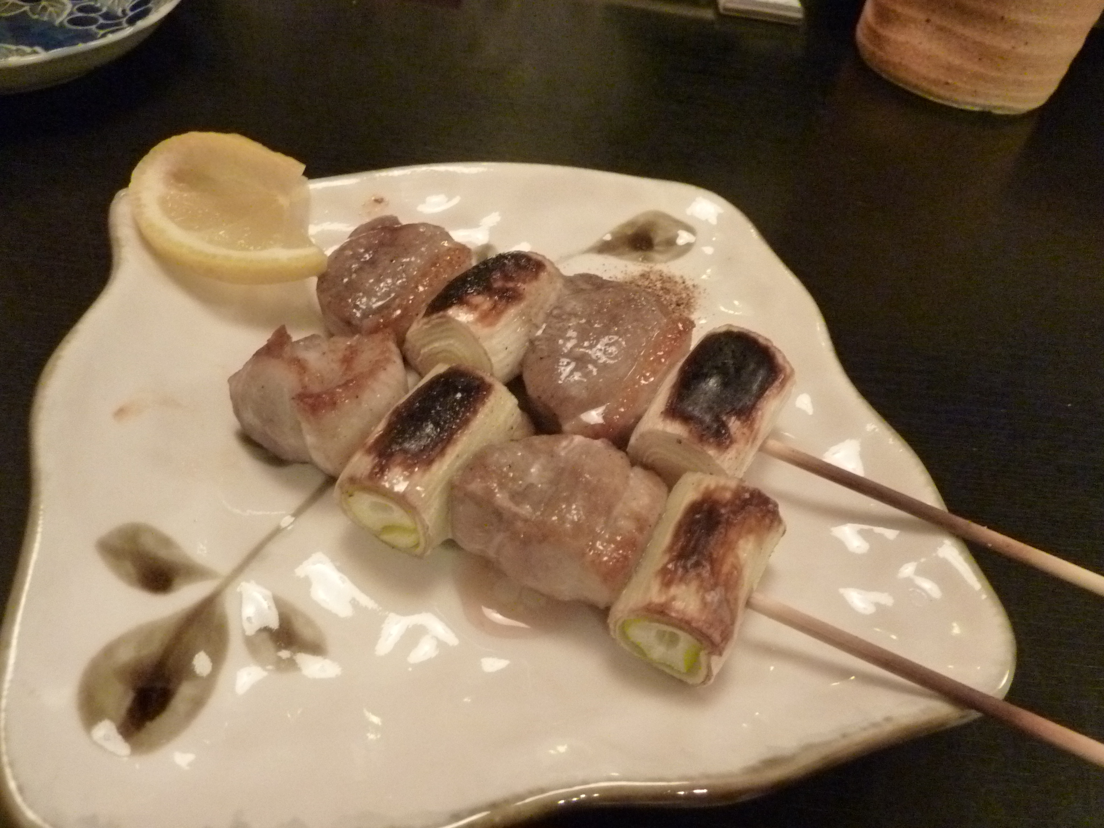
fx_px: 797
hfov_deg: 69.4
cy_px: 414
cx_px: 552
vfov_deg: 54.9
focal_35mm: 25
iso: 800
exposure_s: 1/13
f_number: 3.3
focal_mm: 4.1
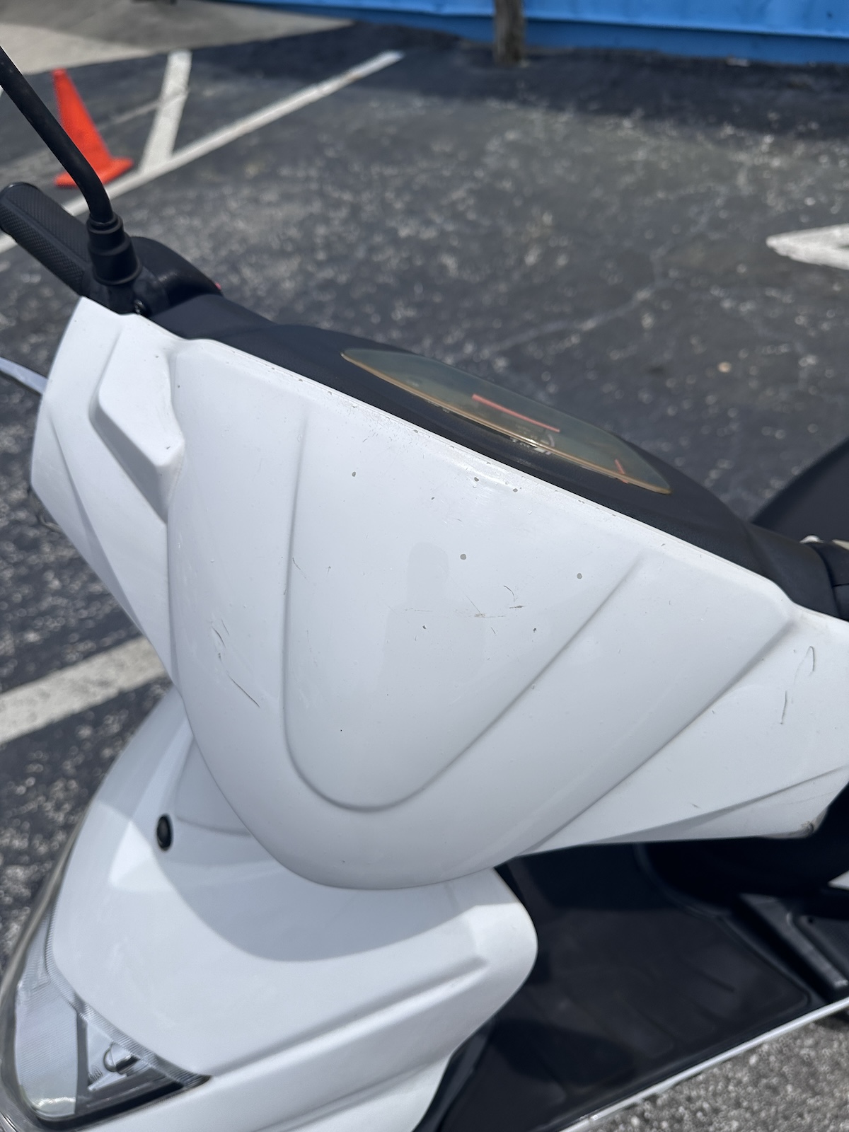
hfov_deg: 56.8
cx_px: 424
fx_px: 785
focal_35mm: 24
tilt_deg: -43.6
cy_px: 566
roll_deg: +6.1
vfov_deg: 71.6
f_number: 1.78
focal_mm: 6.86
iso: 80
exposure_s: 1/13699
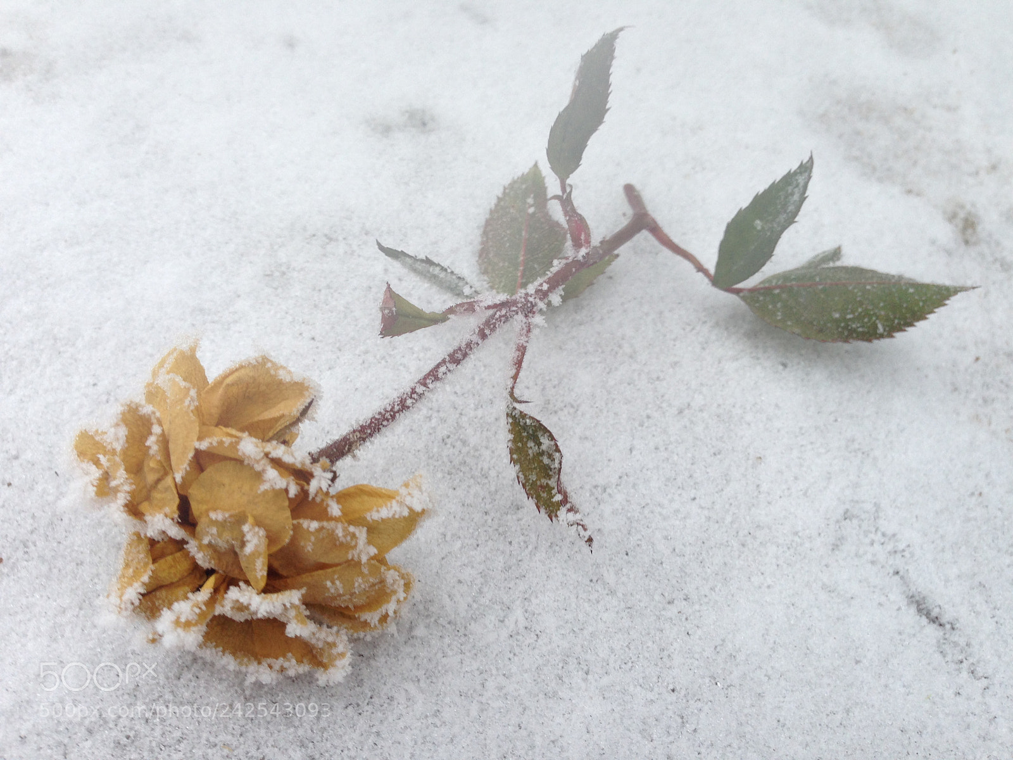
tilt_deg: -52.9
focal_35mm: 33
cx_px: 506
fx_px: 966
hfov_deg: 55.4
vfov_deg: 42.9
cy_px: 380
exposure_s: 1/40
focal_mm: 4.12
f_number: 2.4
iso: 50
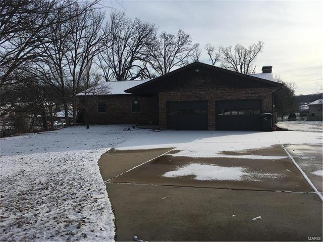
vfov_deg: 48.2
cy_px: 121
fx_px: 271
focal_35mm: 29
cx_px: 162
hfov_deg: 61.7
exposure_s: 1/2564
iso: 25
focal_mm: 4.15
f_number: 2.2
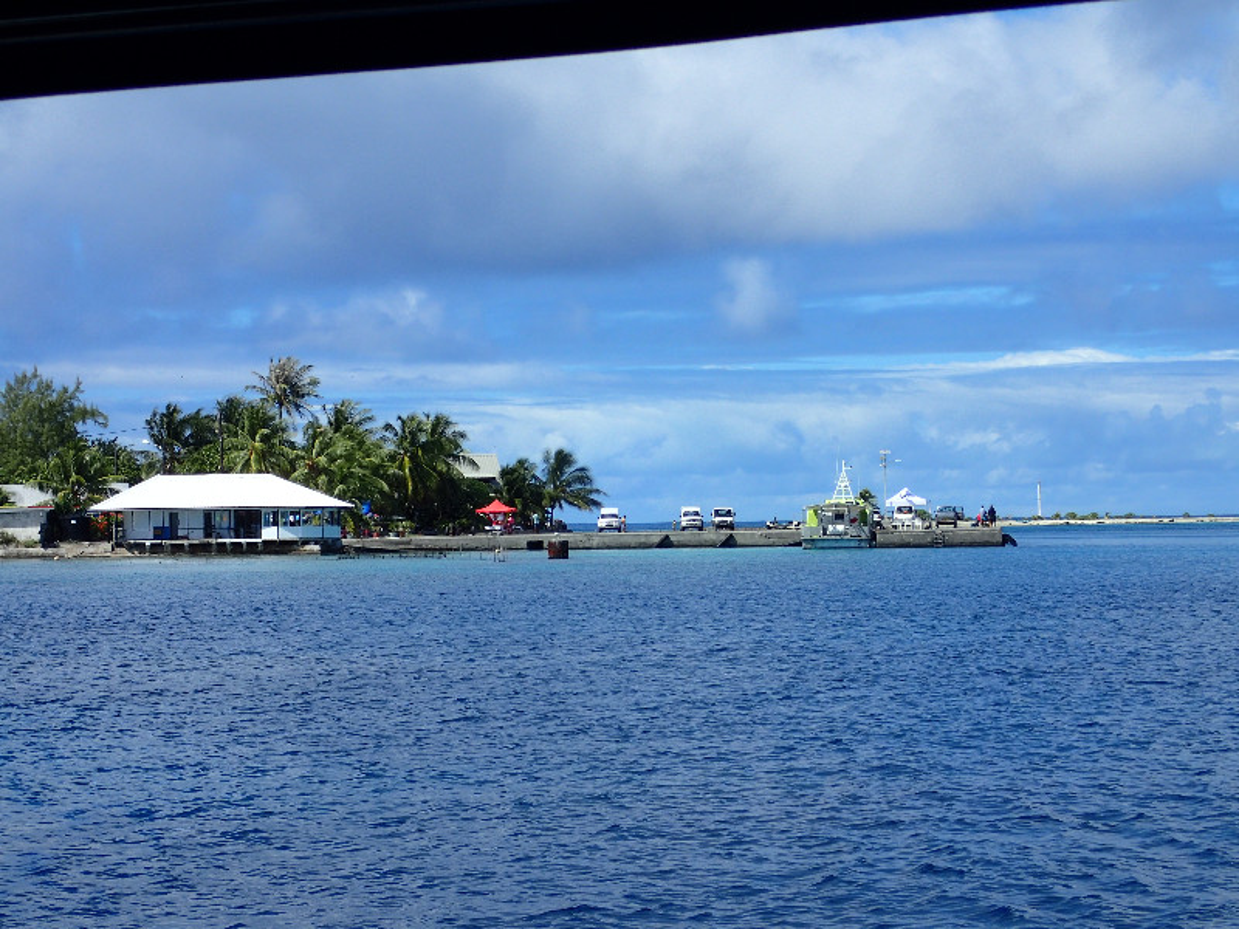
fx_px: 3579
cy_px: 464
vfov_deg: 14.8
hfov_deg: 19.6
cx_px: 620
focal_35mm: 100
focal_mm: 18
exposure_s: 1/500
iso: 100
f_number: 6.3
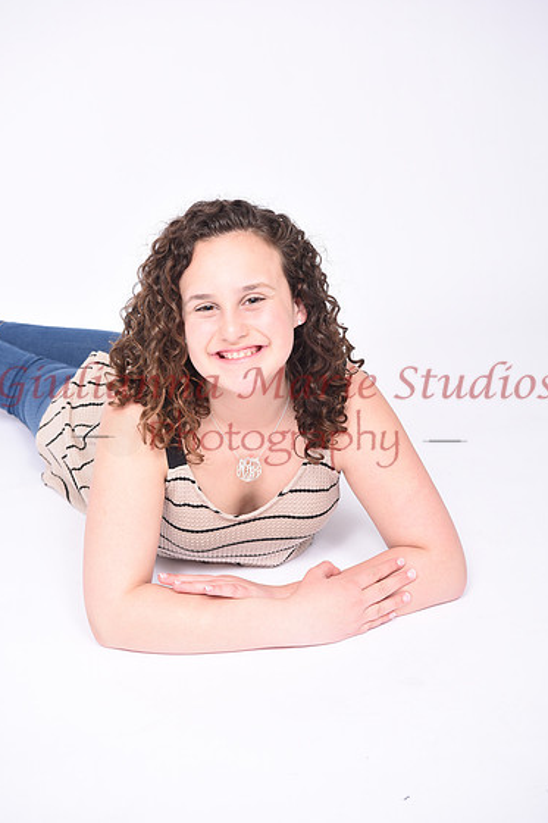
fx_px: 1302
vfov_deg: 35.1
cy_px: 398
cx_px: 277
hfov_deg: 23.8
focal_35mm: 57
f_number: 7.1
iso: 160
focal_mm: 55
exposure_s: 1/160
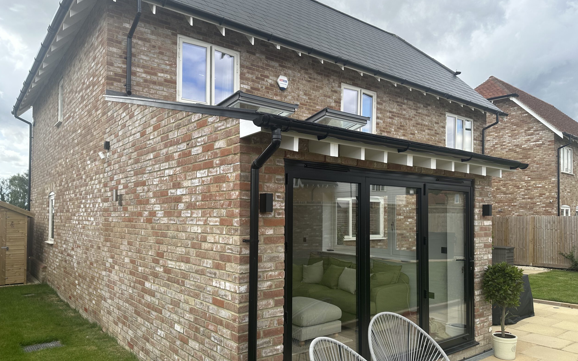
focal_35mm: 26
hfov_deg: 70.4
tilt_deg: +0.8
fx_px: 410
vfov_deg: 47.4
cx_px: 289
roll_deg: -0.8
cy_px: 211
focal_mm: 6.86
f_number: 1.78
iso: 80
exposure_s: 1/1916
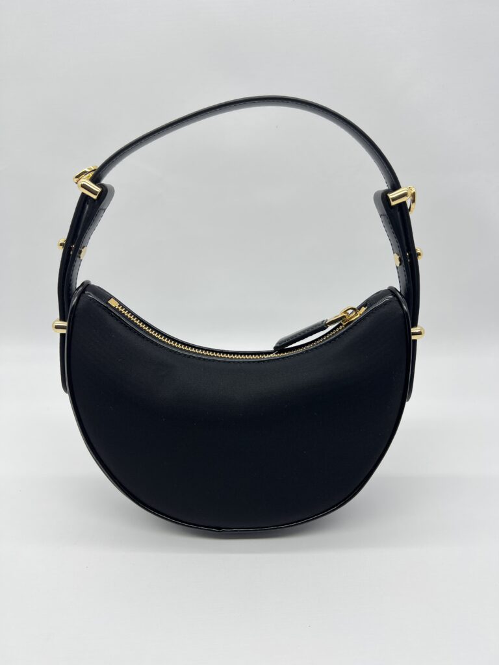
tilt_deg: -22.3
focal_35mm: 26
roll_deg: -0.1
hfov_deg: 53.1
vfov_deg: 67.3
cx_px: 250
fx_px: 500
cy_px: 332
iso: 40
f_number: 1.5
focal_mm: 5.7
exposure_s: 1/160
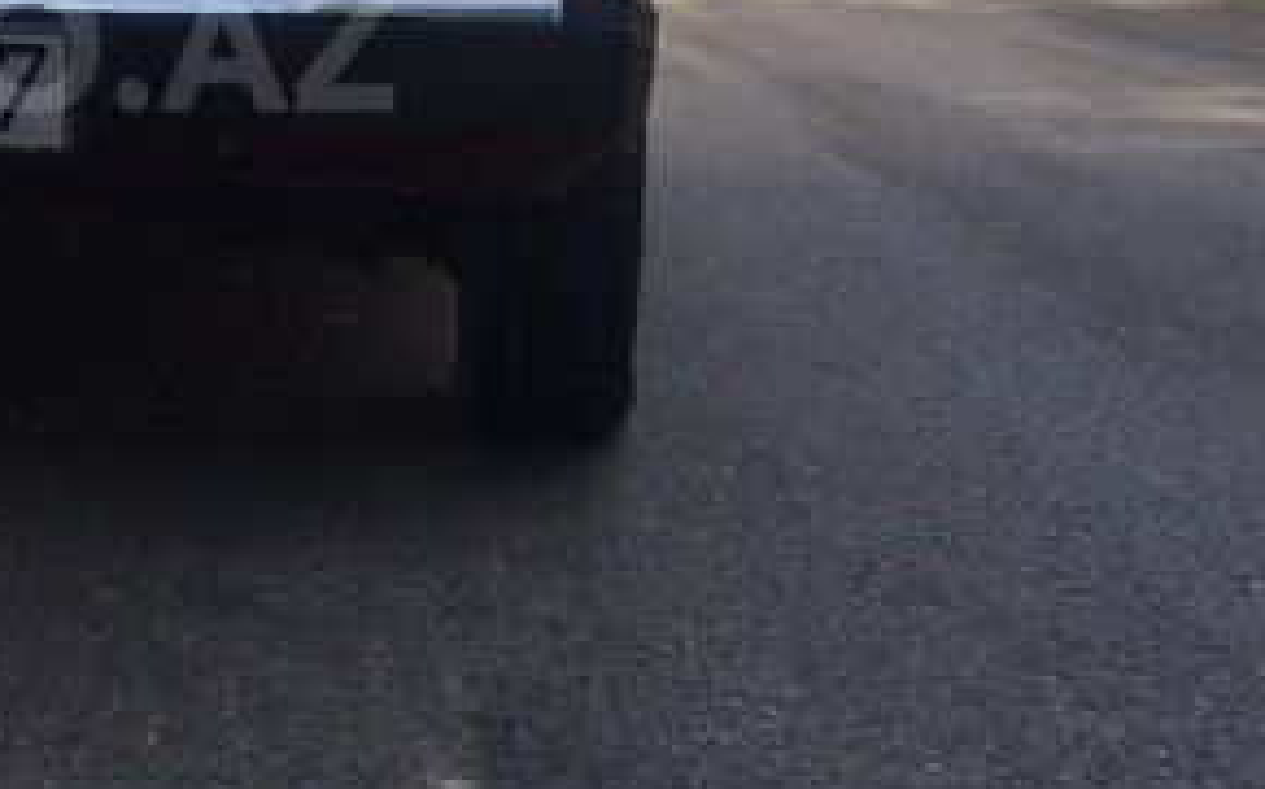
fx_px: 2412
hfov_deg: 27.4
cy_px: 46
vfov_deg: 18.2
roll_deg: +1.2
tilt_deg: -4.2
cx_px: -52
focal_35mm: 70
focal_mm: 4.15
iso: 32
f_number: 2.2
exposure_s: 1/720
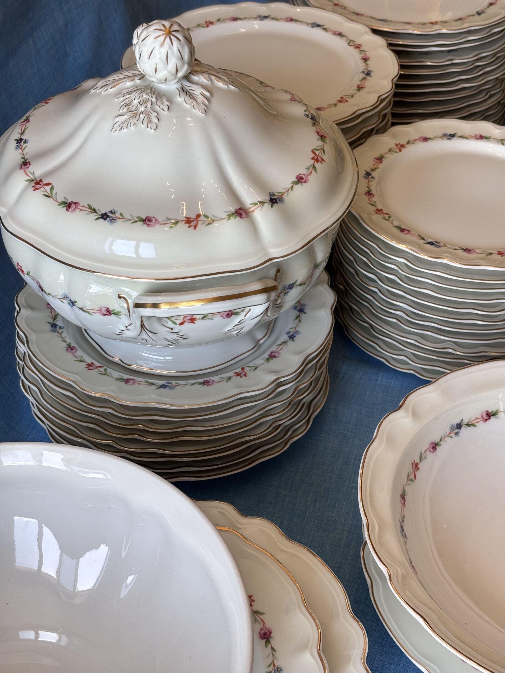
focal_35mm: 52
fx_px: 1011
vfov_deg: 36.8
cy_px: 336
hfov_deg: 28.0
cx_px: 252
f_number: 1.6
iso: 25
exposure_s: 1/122
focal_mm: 5.96
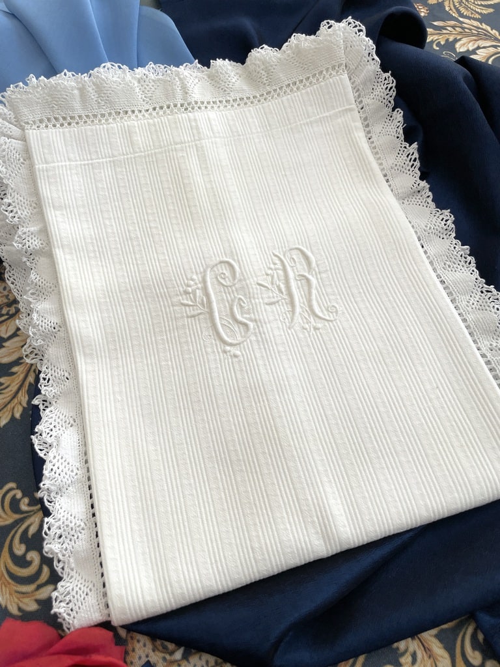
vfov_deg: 67.3
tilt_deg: -59.5
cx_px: 250
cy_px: 334
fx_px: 501
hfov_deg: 53.1
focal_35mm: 26
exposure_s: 1/101
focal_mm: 4.2
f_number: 1.6
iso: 125
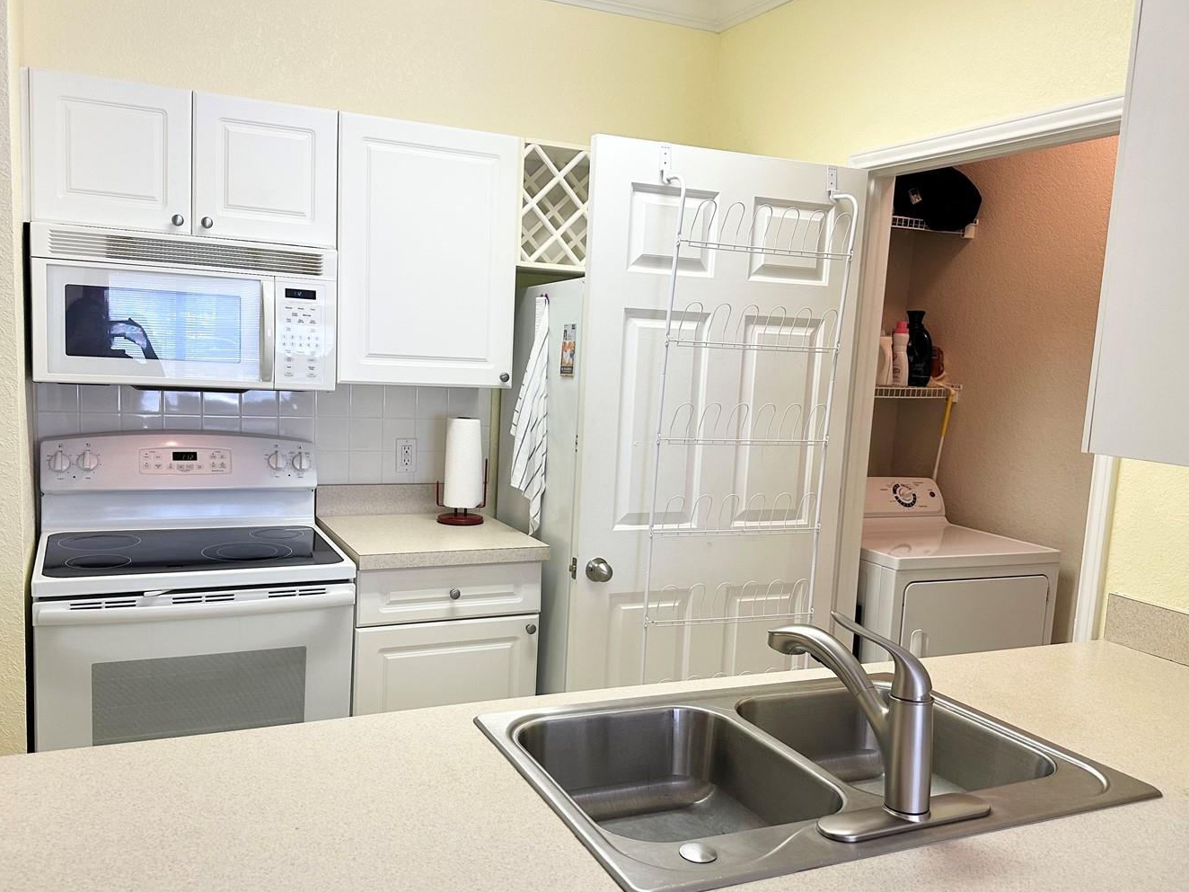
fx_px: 996
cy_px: 477
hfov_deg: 61.6
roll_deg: -2.7
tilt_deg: -6.9
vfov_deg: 48.2
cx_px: 564
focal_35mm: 29
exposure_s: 1/120
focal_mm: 6.86
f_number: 1.78
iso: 160
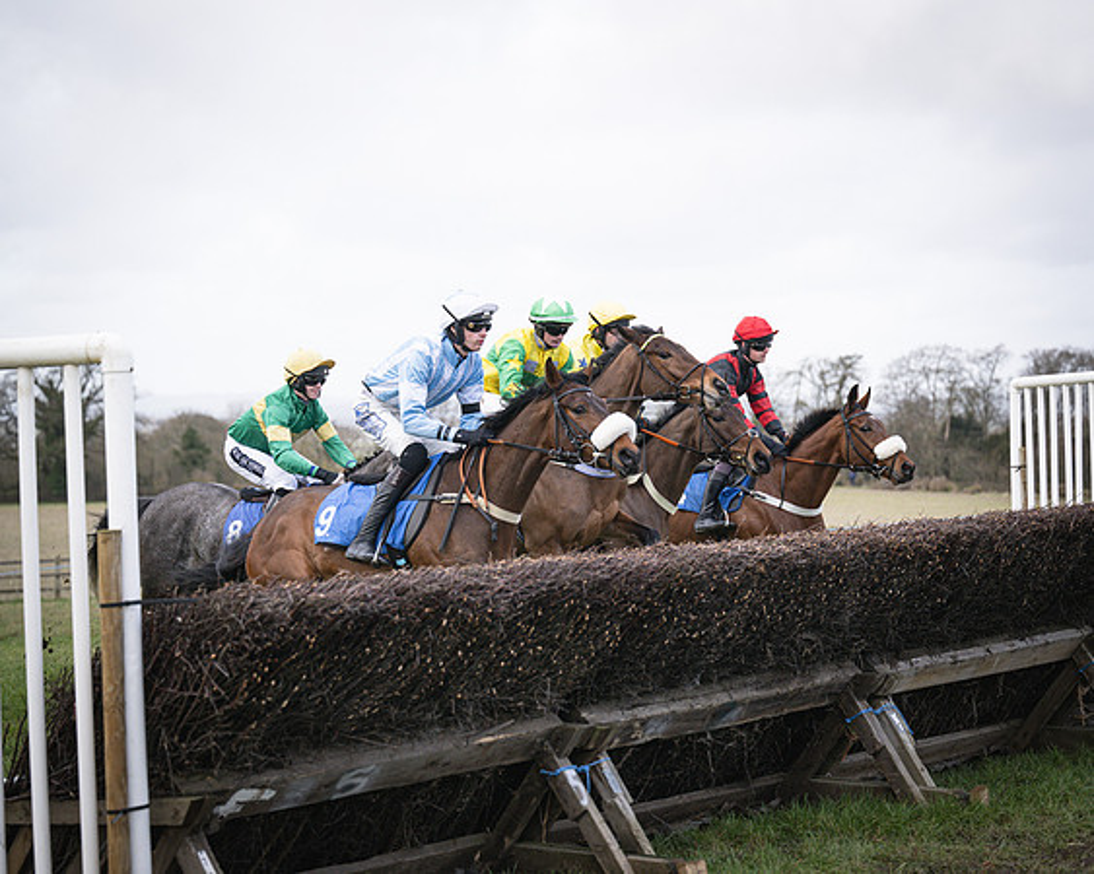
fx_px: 2606
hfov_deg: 23.7
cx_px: 523
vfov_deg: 19.0
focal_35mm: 81
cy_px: 432
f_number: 3.2
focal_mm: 70
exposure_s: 1/3200
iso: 400
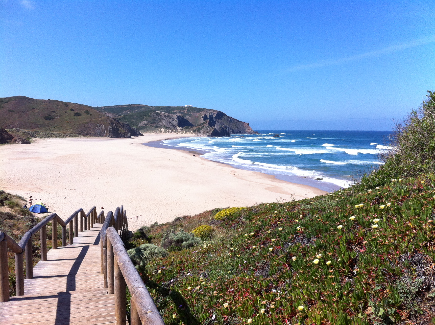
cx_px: 218
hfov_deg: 52.7
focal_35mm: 35
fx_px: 439
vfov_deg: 40.6
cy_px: 162
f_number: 2.8
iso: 80
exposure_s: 1/1588
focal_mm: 3.85
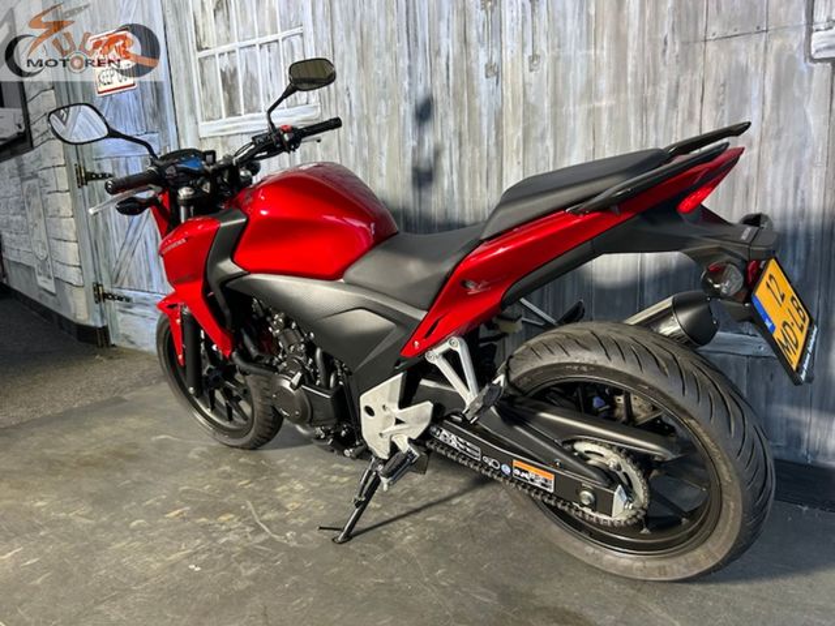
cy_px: 313
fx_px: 627
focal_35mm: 26
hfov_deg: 67.3
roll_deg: +2.3
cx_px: 418
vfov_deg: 53.1
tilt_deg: -11.2
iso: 50
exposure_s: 1/100
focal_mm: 5.7
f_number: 1.5
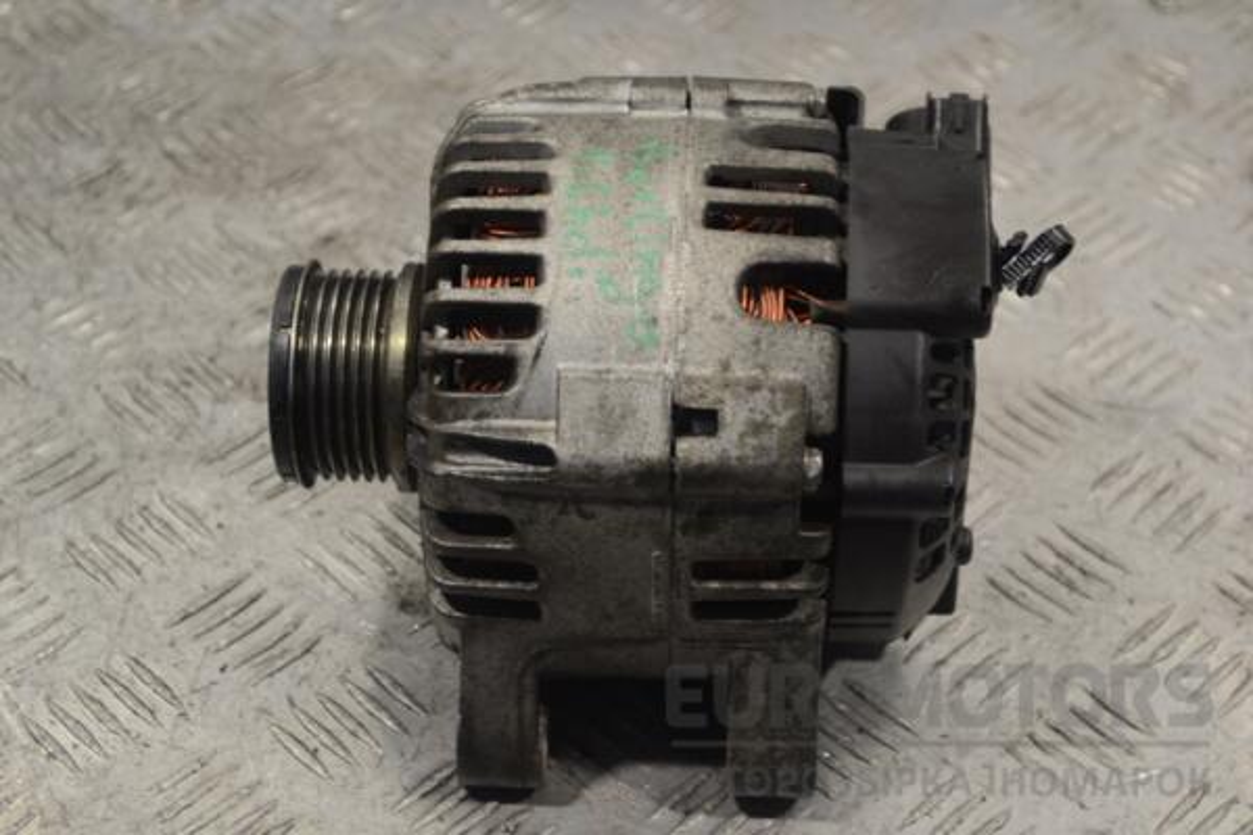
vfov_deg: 18.9
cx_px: 626
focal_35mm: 72
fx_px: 2506
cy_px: 418
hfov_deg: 28.1
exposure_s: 1/30
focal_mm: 48
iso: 180
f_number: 5.3
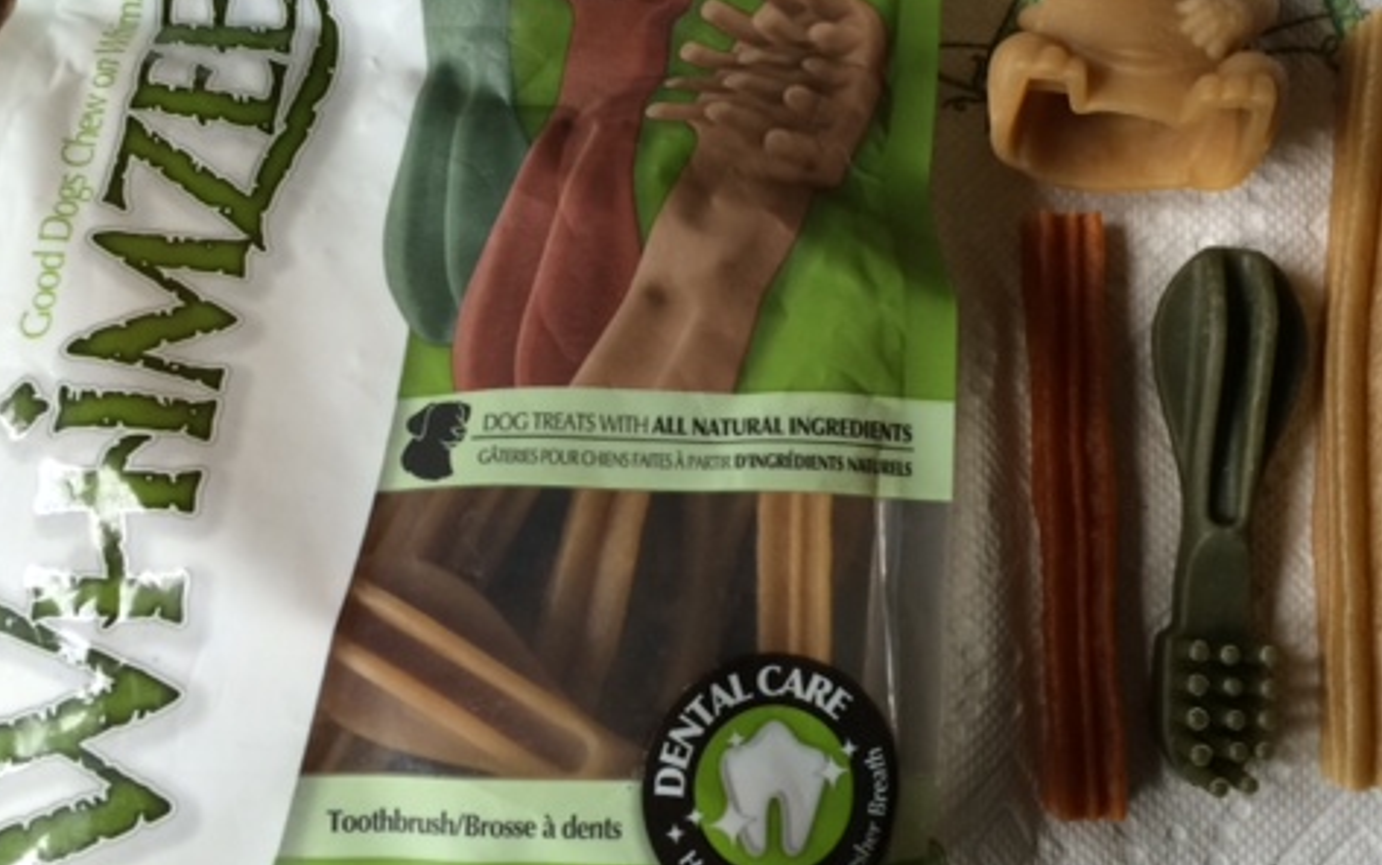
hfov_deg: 46.2
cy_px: 400
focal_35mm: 43
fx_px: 1620
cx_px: 728
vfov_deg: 29.9
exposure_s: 1/30
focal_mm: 4.12
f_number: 2.2
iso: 50
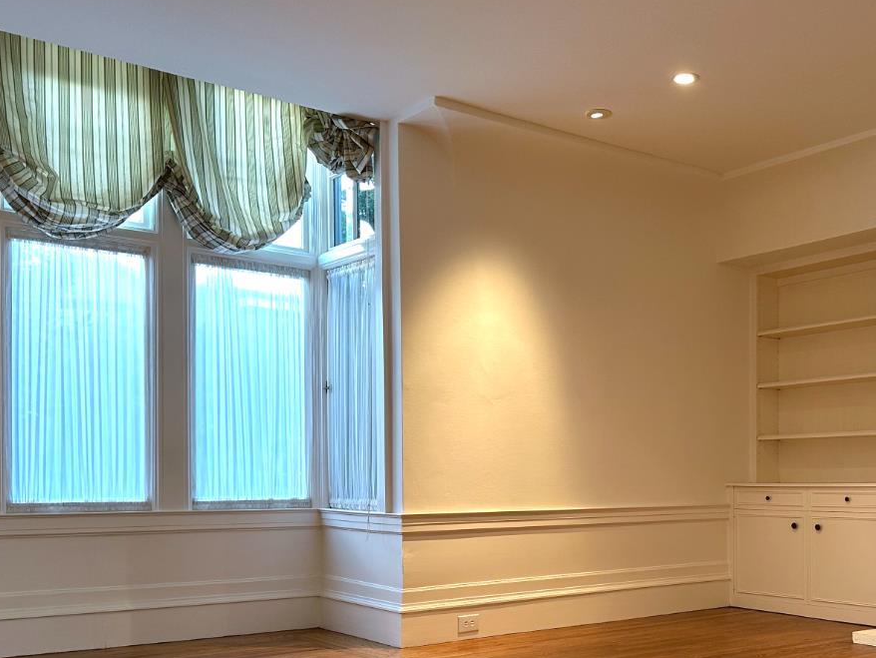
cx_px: 595
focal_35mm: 41
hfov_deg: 45.0
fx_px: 1038
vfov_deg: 34.6
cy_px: 473
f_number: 1.78
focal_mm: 6.86
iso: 125
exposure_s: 1/60
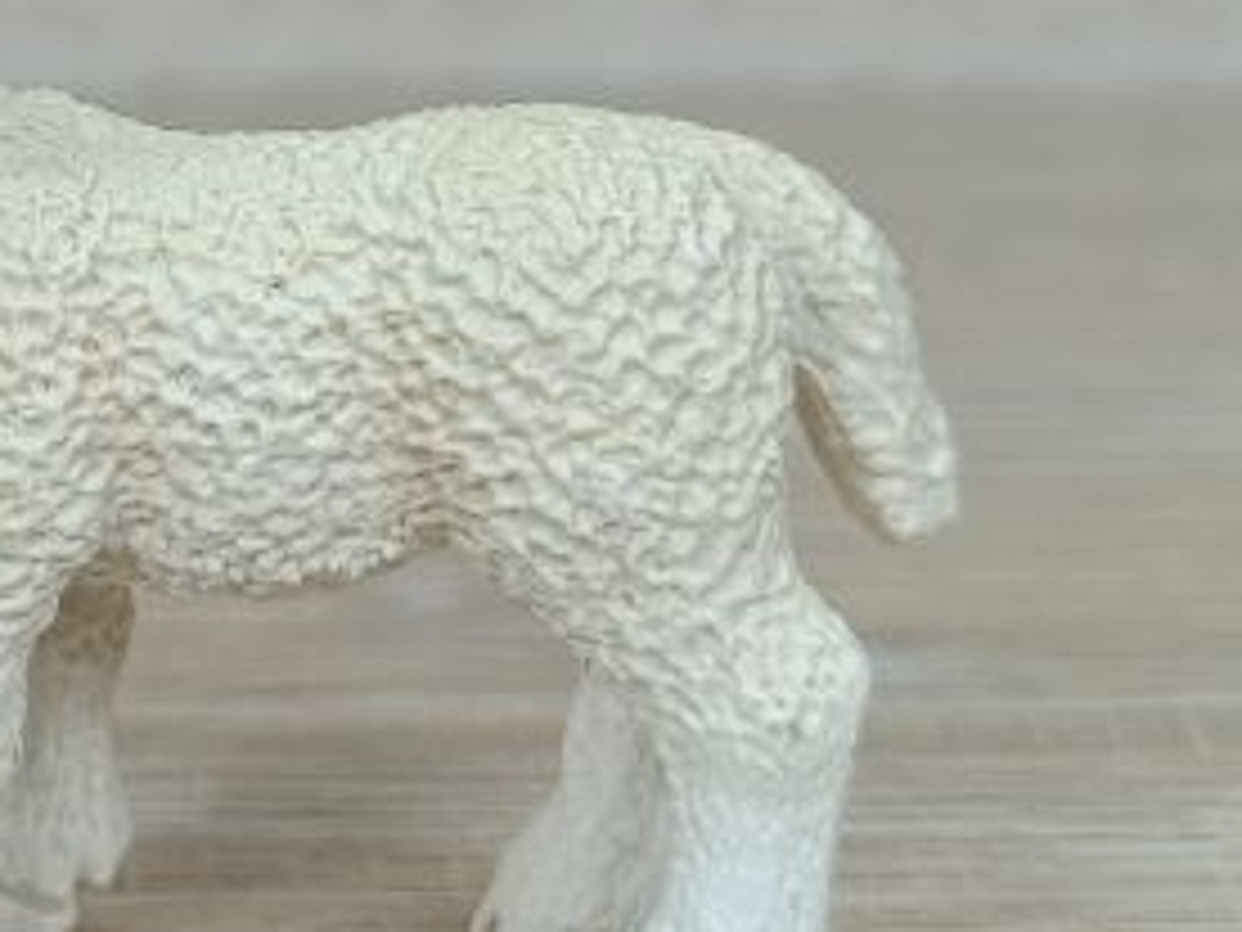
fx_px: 3193
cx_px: -9
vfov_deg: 16.3
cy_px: 45
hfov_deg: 21.2
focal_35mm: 89
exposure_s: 1/164
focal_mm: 5.59
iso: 52
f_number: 1.88
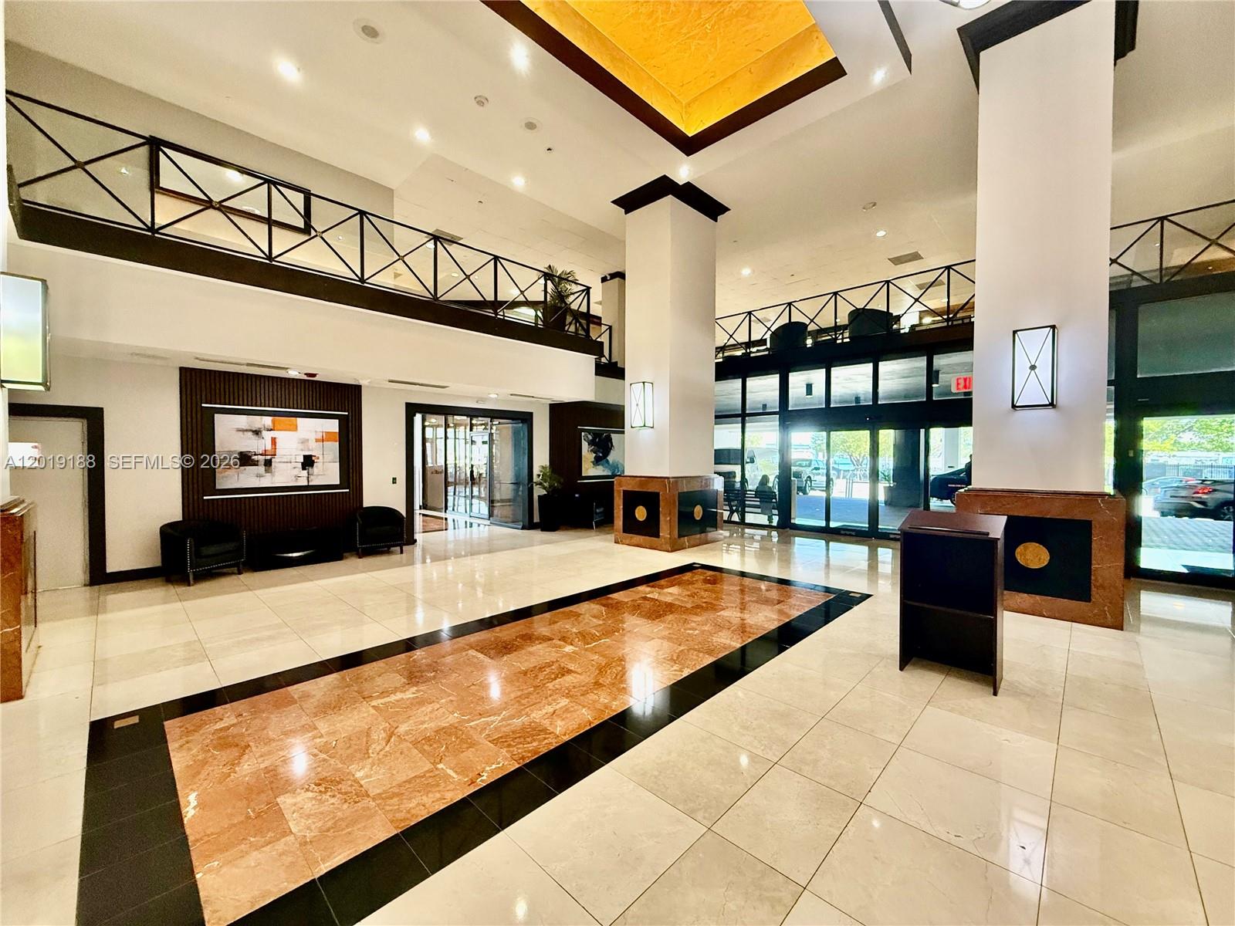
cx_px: 618
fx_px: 499
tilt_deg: -0.4
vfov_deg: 85.7
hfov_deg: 102.1
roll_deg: -0.5
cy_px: 463
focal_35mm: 14
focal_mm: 2.22
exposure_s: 1/60
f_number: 2.2
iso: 500
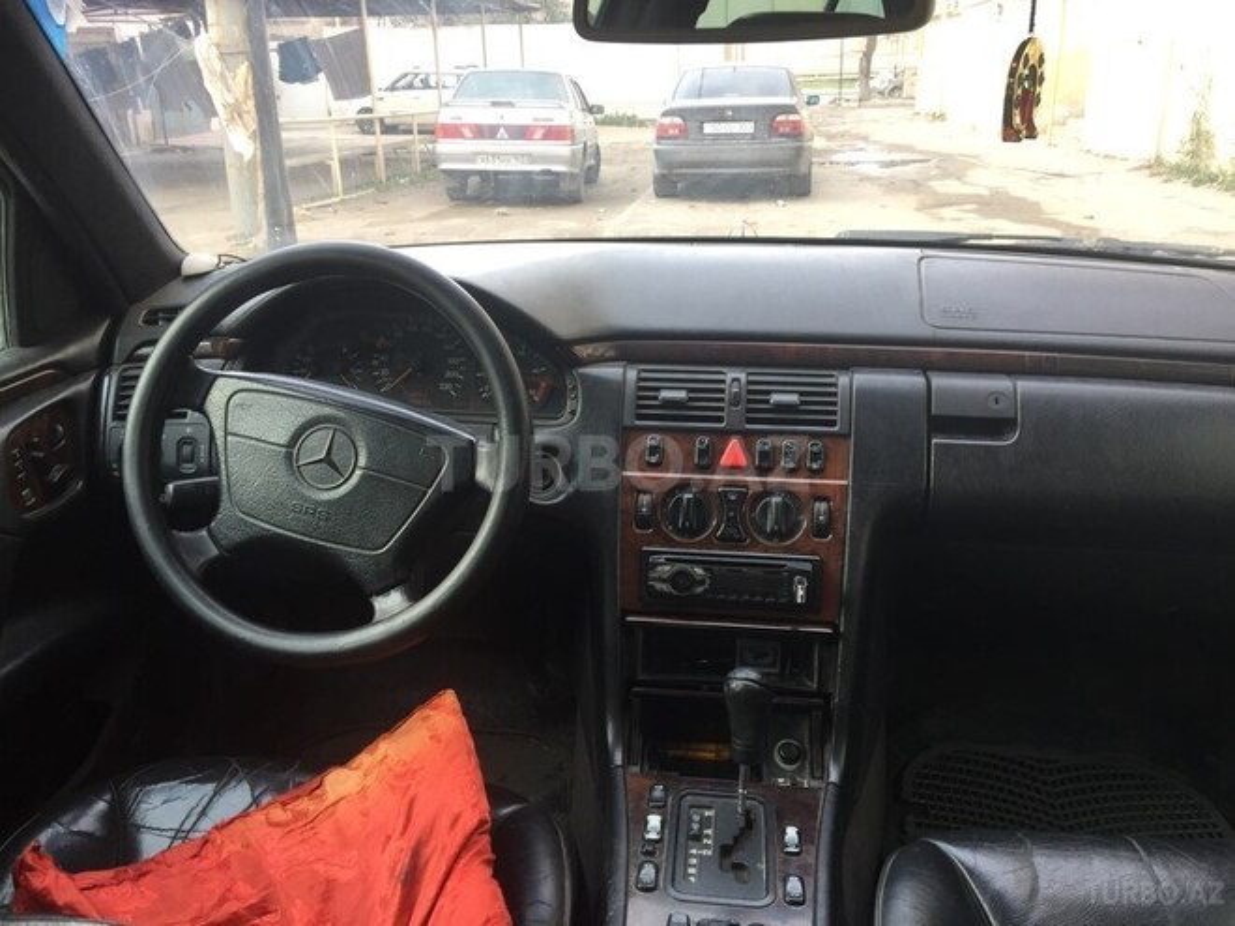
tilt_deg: -19.3
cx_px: 618
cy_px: 463
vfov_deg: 48.2
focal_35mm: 29
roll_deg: +0.5
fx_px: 1035
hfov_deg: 61.7
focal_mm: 4.15
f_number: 2.2
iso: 50
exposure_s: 1/100
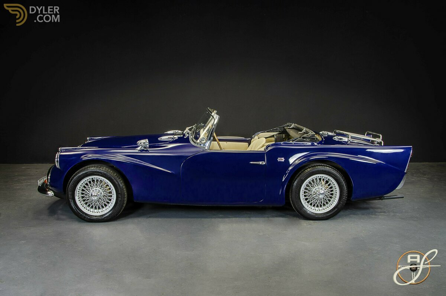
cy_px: 148
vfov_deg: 36.7
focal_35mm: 36
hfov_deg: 53.2
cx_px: 223
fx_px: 445
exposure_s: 1.3
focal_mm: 24
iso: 200
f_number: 13
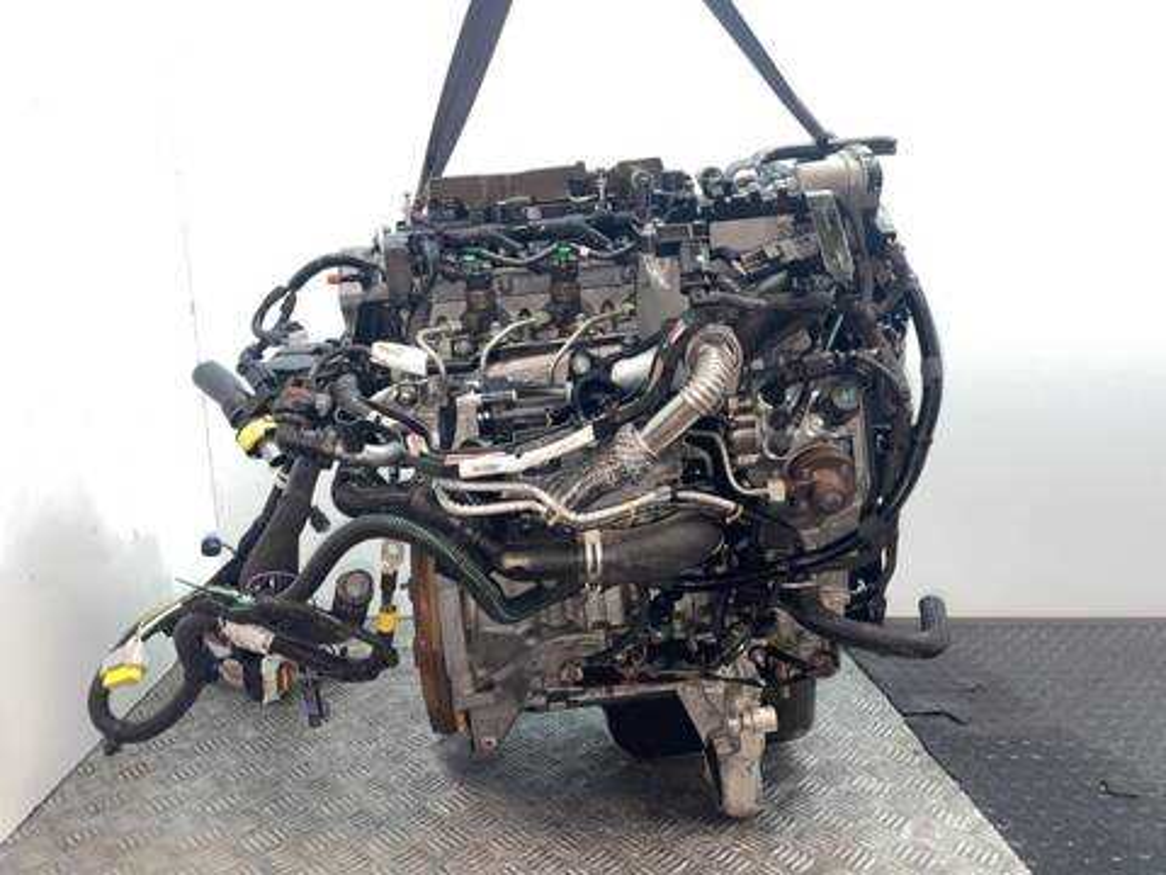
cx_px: 583
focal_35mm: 26
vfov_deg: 53.1
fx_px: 876
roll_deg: -0.4
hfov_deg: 67.3
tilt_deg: -7.7
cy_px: 438
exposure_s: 1/24
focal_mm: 4.2
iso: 80
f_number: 1.6
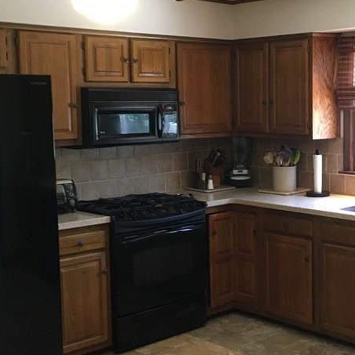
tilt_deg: -4.9
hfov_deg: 29.1
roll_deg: +0.1
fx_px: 673
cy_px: 161
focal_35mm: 58
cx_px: 270
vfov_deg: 29.5
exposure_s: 1/24
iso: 200
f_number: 2.2
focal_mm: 4.15
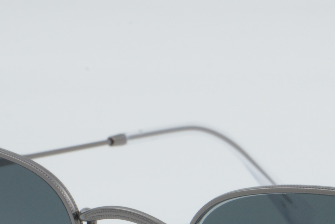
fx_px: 1917
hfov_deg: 9.9
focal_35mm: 206
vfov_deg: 6.6
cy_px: 304
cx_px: 310
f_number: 29
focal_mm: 50
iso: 100
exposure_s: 1/4
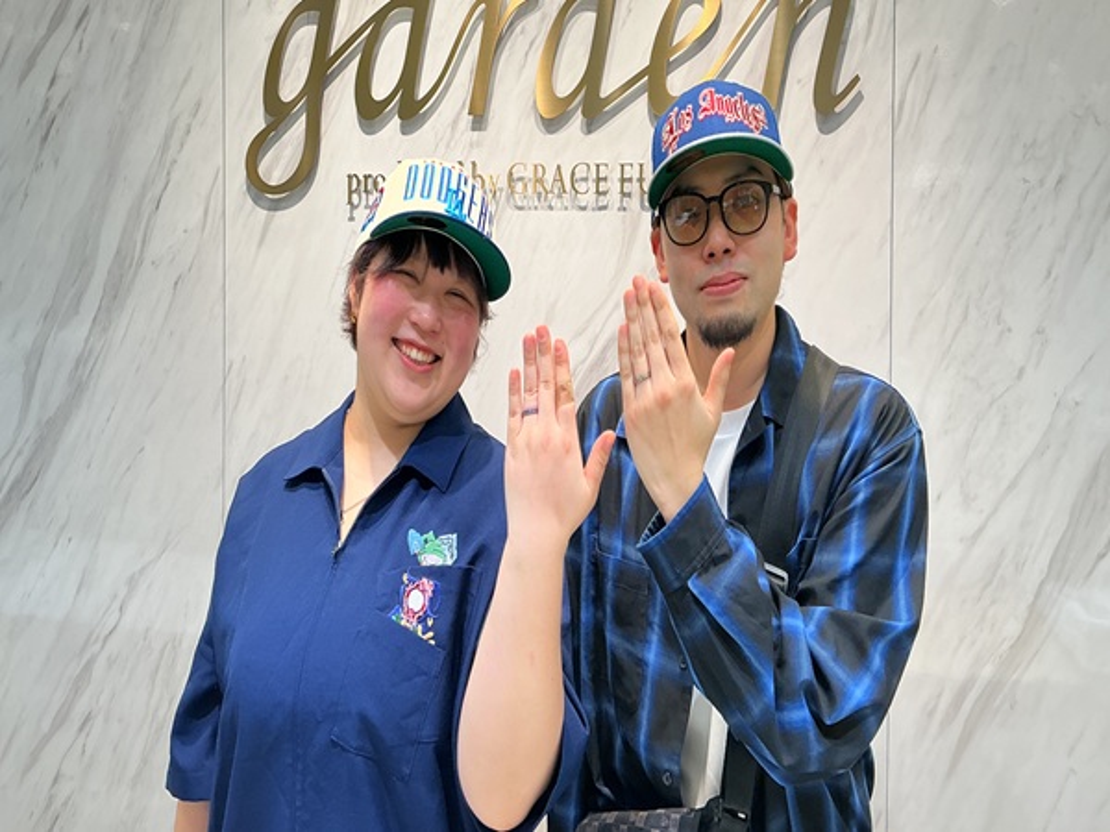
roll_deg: -0.4
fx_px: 930
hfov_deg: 61.7
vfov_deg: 48.2
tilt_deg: -1.1
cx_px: 555
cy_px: 416
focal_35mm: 29
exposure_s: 1/120
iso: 32
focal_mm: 3
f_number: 1.8
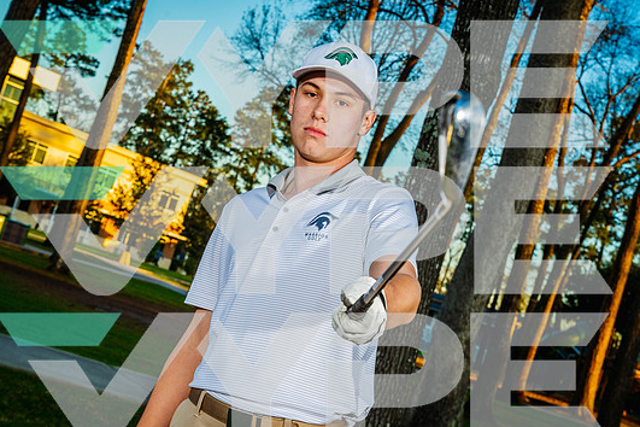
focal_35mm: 71
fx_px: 1262
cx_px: 306
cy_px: 231
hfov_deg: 28.5
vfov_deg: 19.2
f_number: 10
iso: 100
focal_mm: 65
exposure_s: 1/125
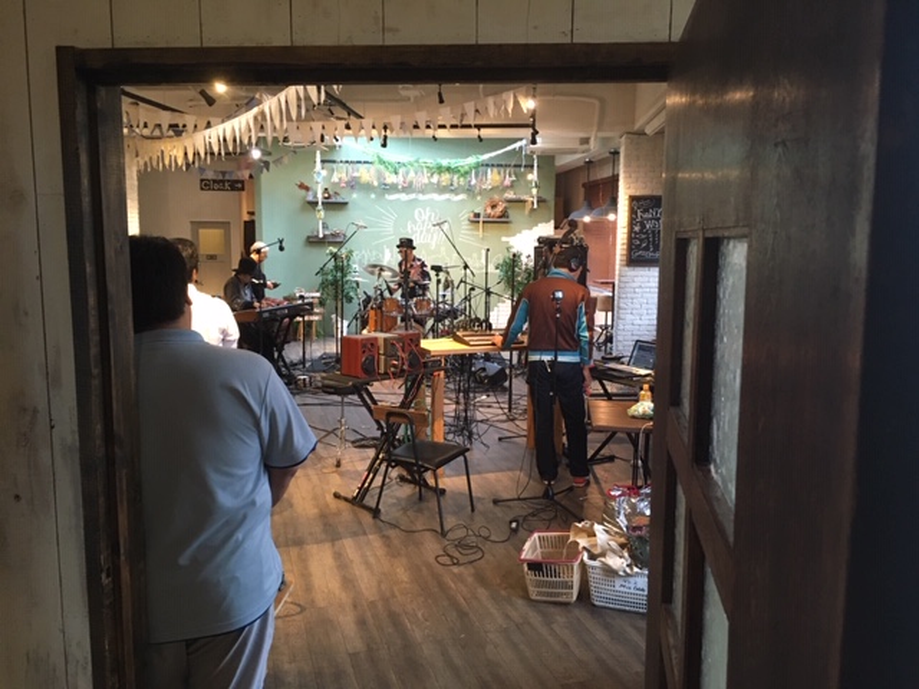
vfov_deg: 48.2
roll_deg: -1.1
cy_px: 344
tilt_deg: -6.3
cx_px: 460
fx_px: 770
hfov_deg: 61.7
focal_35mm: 29
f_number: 2.2
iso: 200
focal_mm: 4.15
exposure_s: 1/24
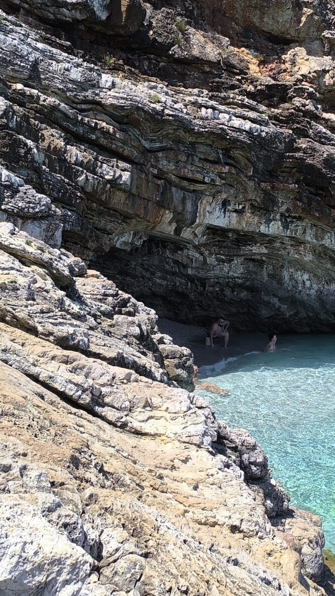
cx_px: 261
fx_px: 853
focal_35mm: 54
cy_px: 237
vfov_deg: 38.3
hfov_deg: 22.0
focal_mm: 6.14
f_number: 1.65
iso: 50
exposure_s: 1/645
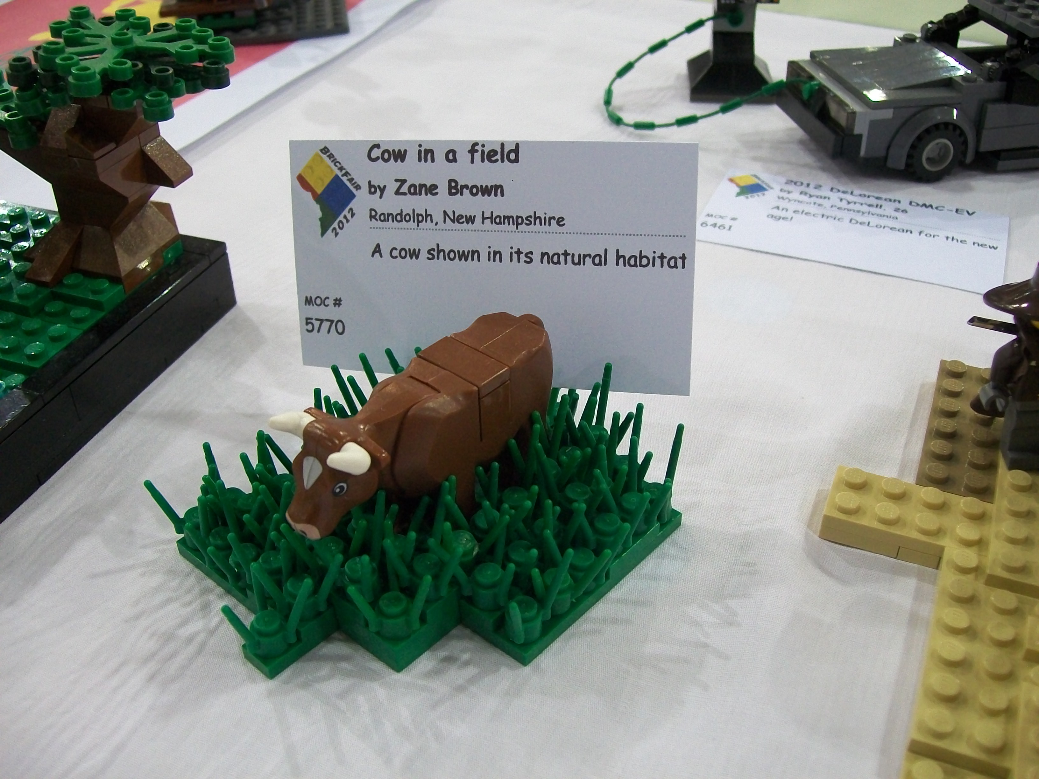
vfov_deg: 39.7
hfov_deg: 51.4
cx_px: 520
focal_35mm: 36
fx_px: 1081
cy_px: 390
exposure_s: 1/30
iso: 160
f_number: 2.7
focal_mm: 6
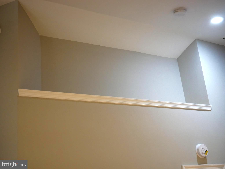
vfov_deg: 31.5
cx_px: 112
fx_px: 299
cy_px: 84
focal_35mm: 46
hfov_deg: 41.2
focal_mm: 23
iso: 1000
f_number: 4.3
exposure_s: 1/60
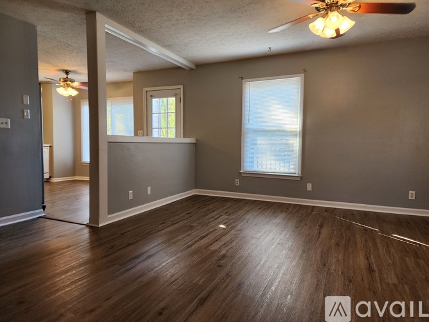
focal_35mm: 23
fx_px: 285
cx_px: 214
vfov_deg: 58.9
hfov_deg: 73.9
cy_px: 161
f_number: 1.8
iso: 200
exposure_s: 1/120
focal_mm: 6.4
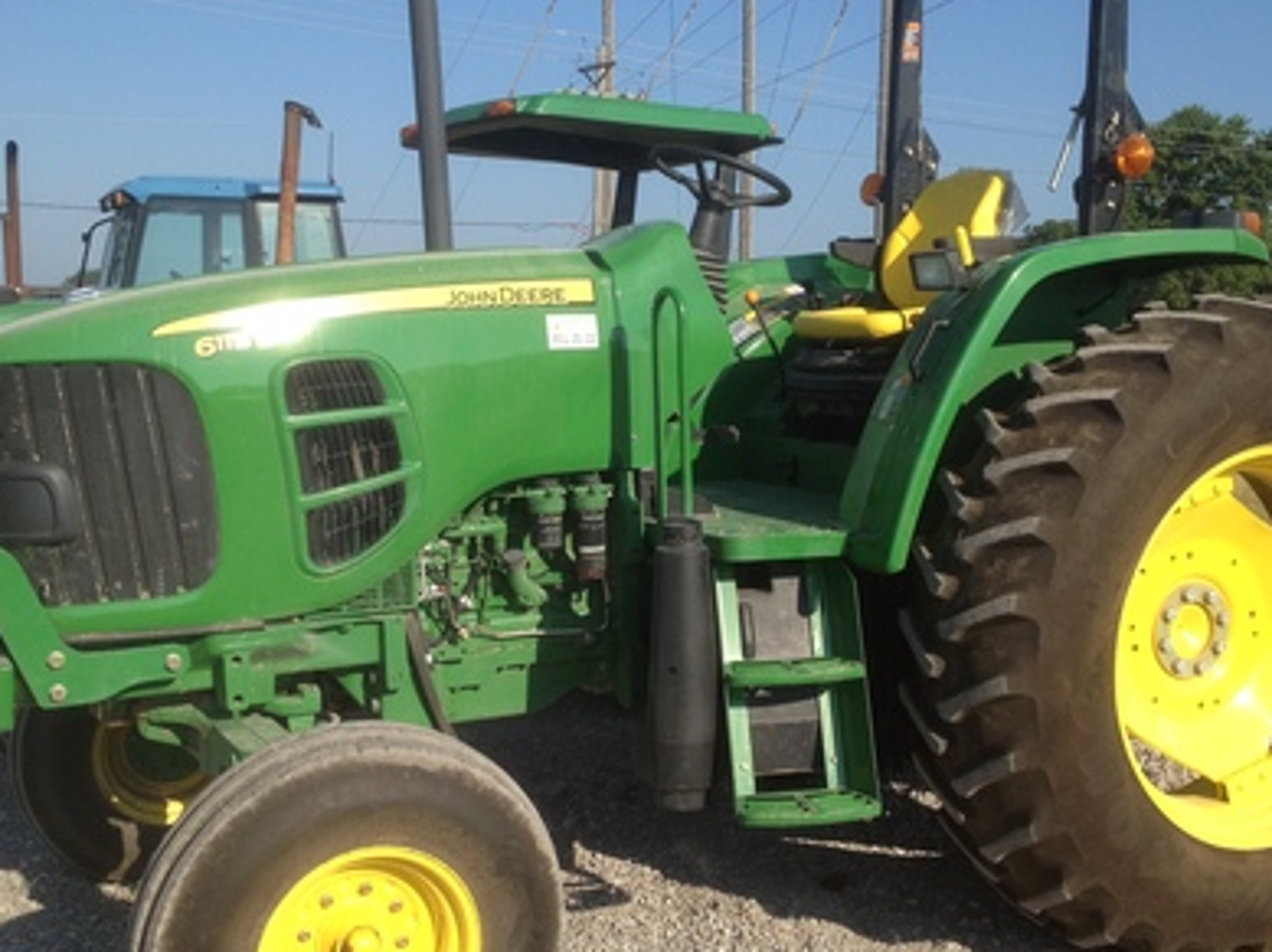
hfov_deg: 38.9
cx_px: 641
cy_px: 520
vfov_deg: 29.6
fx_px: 1799
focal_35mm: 49
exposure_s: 1/1416
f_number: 2.4
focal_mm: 4.28
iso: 64
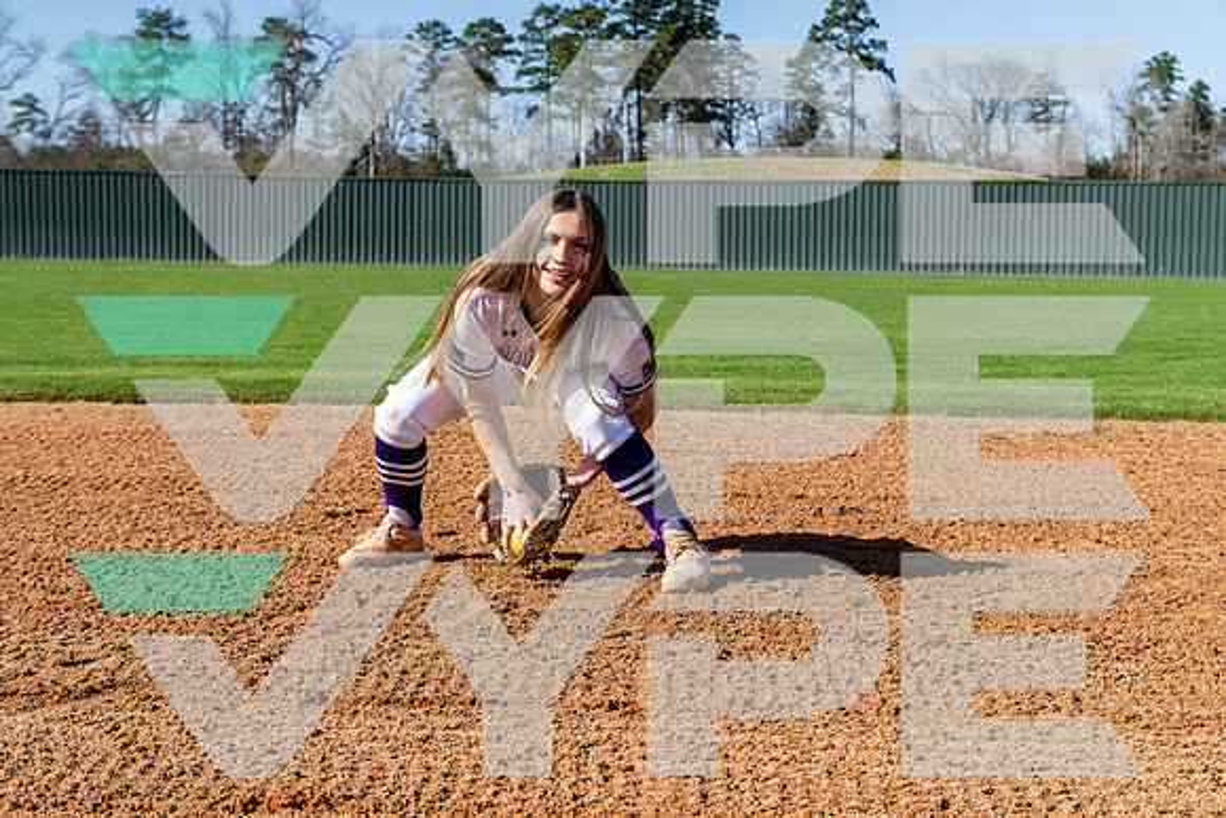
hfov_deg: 35.0
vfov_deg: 23.8
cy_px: 409
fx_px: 1942
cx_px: 613
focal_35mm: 57
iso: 400
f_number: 5.6
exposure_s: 1/2500
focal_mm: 57
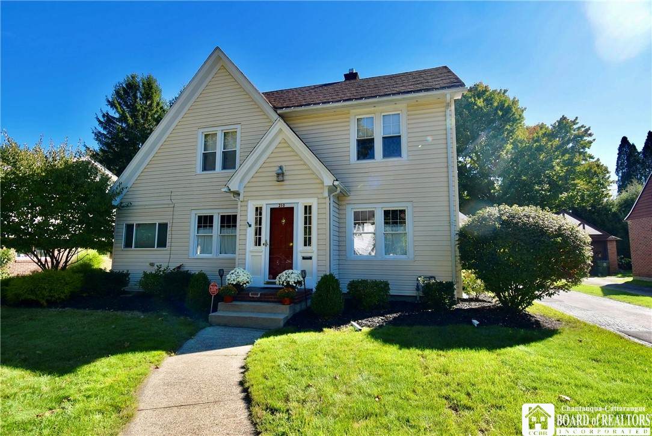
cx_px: 326
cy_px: 218
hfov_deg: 95.0
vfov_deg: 72.1
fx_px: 299
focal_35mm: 16
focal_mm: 11
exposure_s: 1/250
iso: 200
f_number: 8
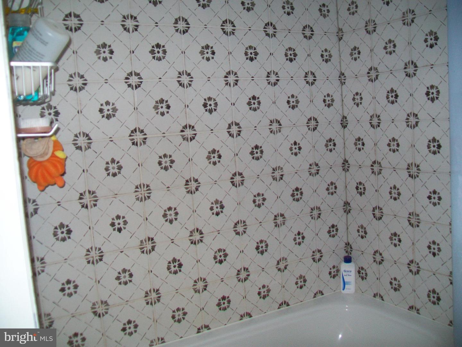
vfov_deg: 41.8
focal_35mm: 34
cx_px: 231
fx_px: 454
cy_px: 174
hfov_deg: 54.0
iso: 64
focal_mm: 6.1
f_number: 2.7
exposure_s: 1/60
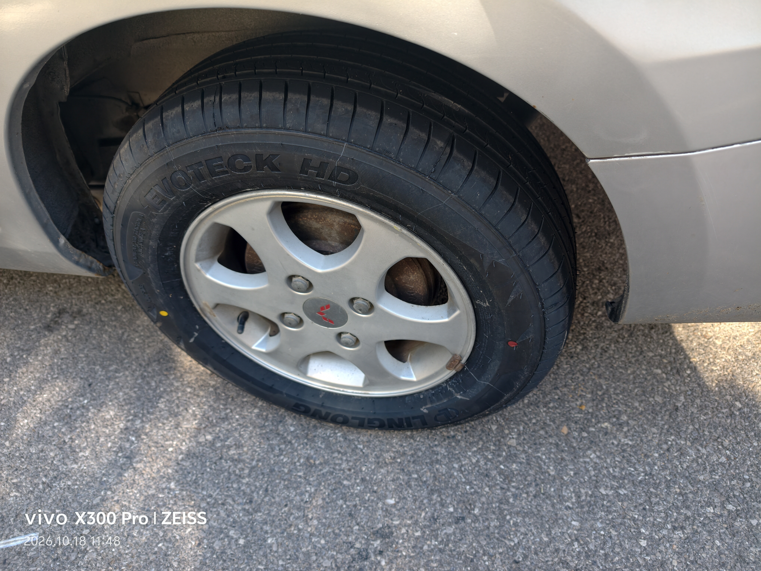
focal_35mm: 24
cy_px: 286
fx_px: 528
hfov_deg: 71.6
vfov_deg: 56.8
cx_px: 380
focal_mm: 7
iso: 72
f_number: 1.57
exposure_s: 1/226
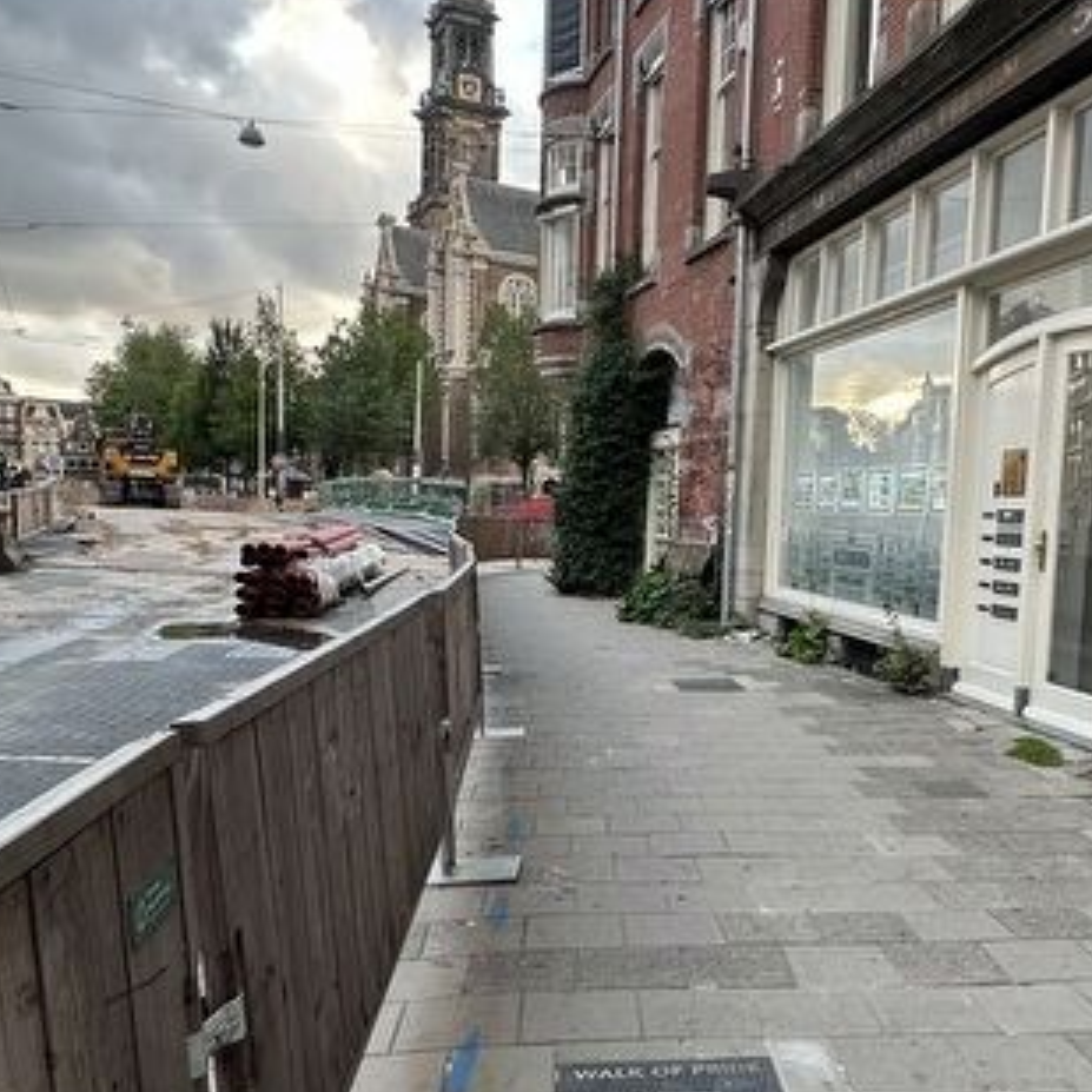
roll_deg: -2.1
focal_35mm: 32
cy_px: 626
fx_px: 1142
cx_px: 664
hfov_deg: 50.7
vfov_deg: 50.9
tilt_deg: -5.7
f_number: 2.2
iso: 50
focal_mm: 2.22
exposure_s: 1/99
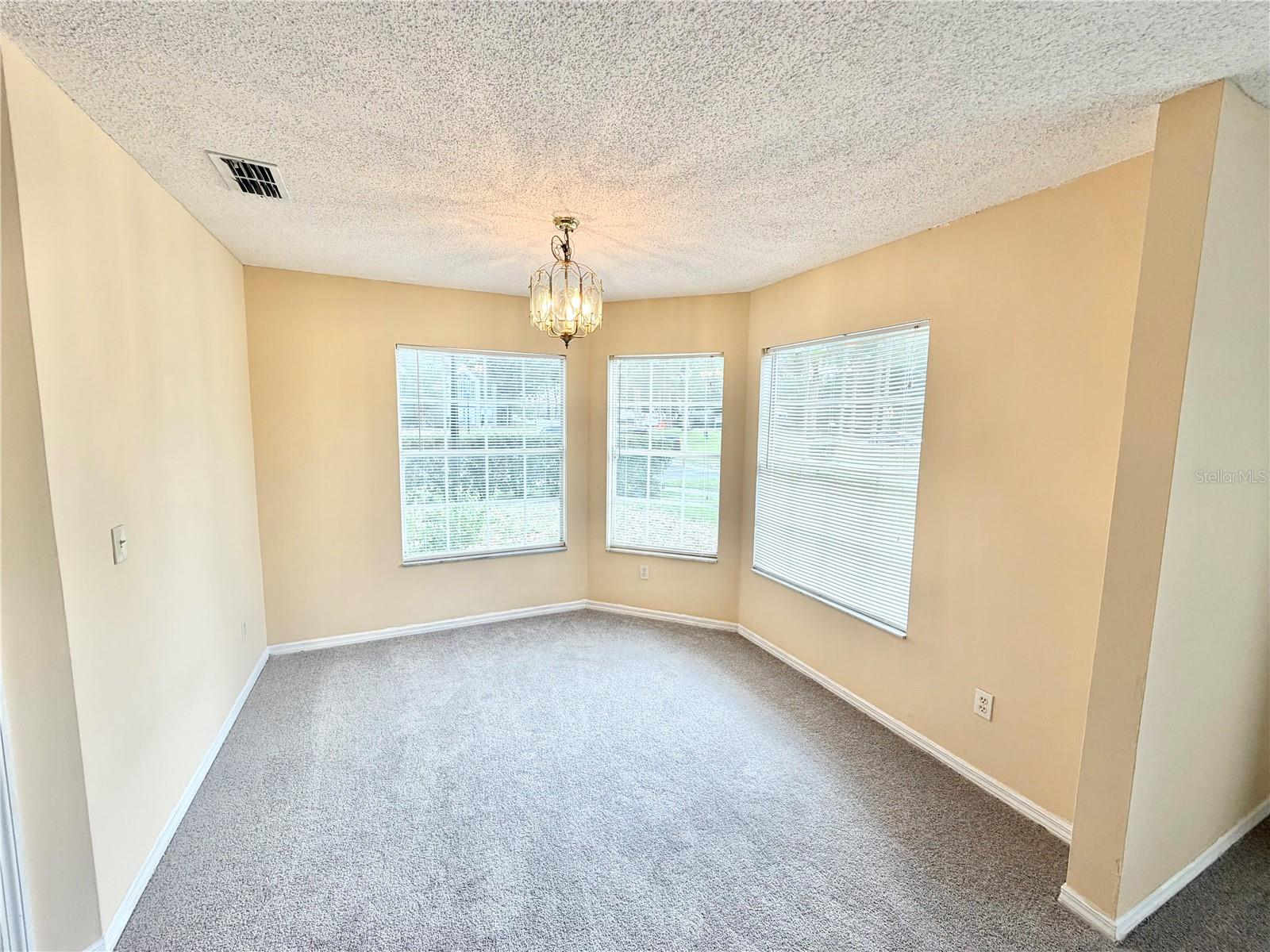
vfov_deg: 85.7
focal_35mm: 14
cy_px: 476
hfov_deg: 102.1
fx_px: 514
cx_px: 635
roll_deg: -0.2
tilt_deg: -6.4
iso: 50
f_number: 2.2
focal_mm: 2.22
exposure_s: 1/120
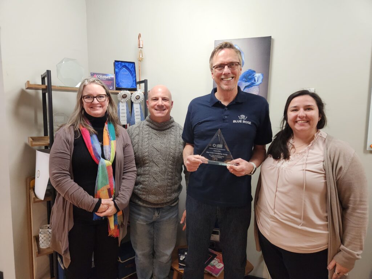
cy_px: 140
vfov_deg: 58.9
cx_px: 186
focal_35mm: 23
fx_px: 247
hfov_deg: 73.9
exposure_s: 1/120
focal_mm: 5.4
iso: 1000
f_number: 1.8
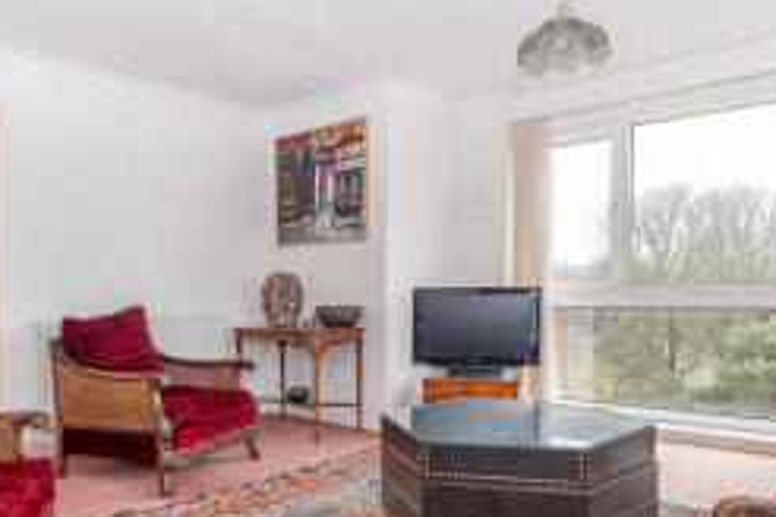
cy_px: 323
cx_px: 360
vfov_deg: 44.6
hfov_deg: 63.6
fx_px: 625
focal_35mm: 29
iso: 400
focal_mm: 10
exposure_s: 1/30
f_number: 5.6
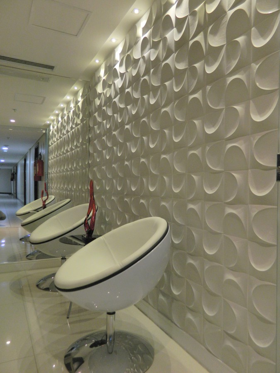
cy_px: 186
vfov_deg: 69.4
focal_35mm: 25
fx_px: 270
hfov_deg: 54.9
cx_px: 140
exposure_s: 1/30
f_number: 3.1
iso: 220
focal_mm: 4.5
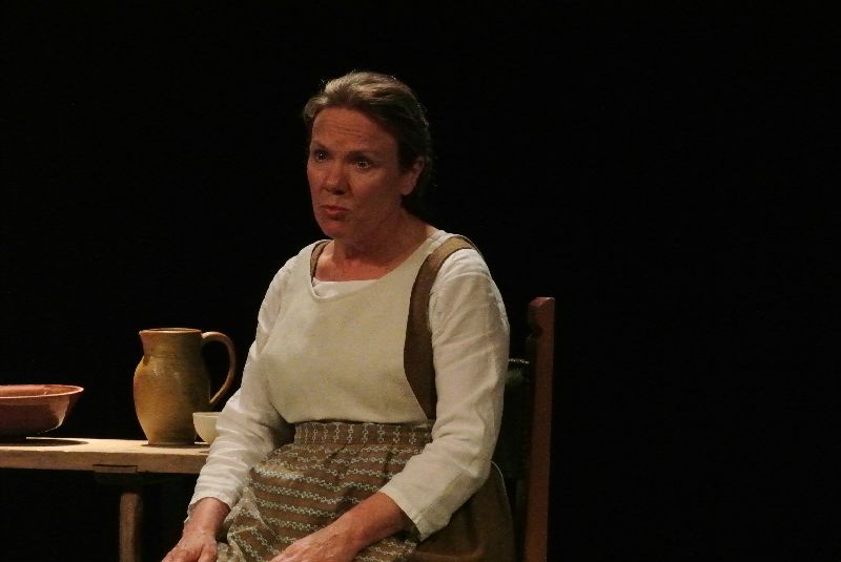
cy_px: 281
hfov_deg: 8.2
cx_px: 420
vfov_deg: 5.5
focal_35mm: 252
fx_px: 5892
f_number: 7.1
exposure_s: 1/80
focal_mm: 93.5
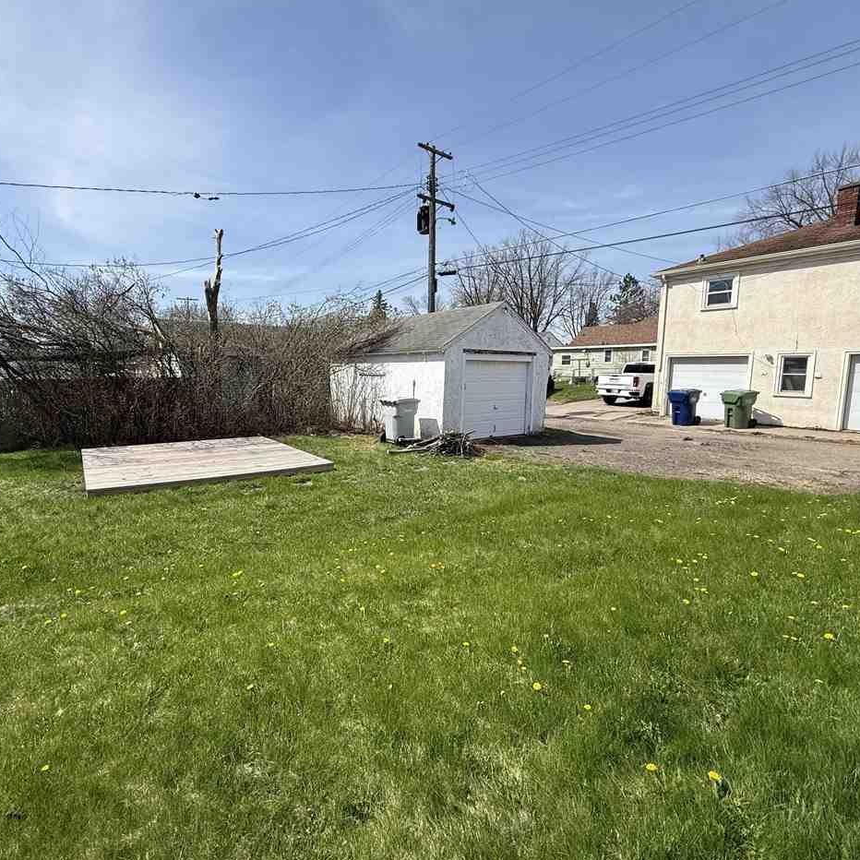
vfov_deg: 84.0
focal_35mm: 17
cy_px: 421
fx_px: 478
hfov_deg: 83.5
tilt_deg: -6.0
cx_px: 370
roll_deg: -0.3
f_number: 2.2
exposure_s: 1/1795
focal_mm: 2.22
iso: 50
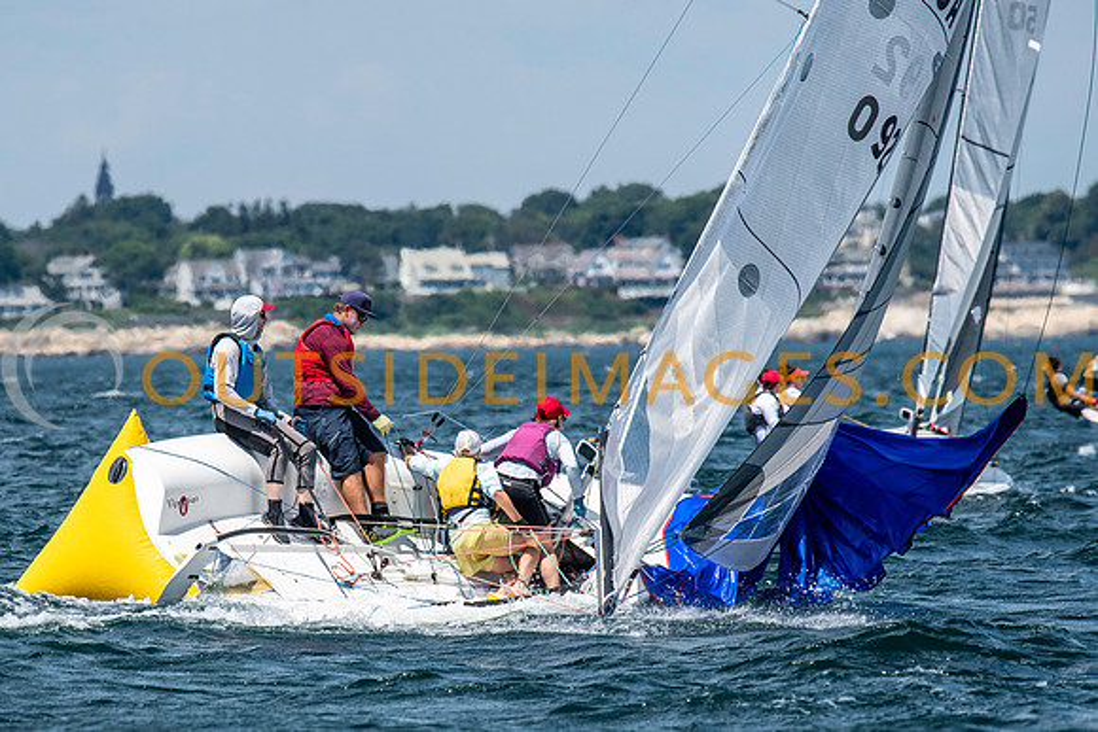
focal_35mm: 551
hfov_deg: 3.7
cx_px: 426
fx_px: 16806
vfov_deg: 2.5
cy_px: 448
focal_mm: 300
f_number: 5.6
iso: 320
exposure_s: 1/2500
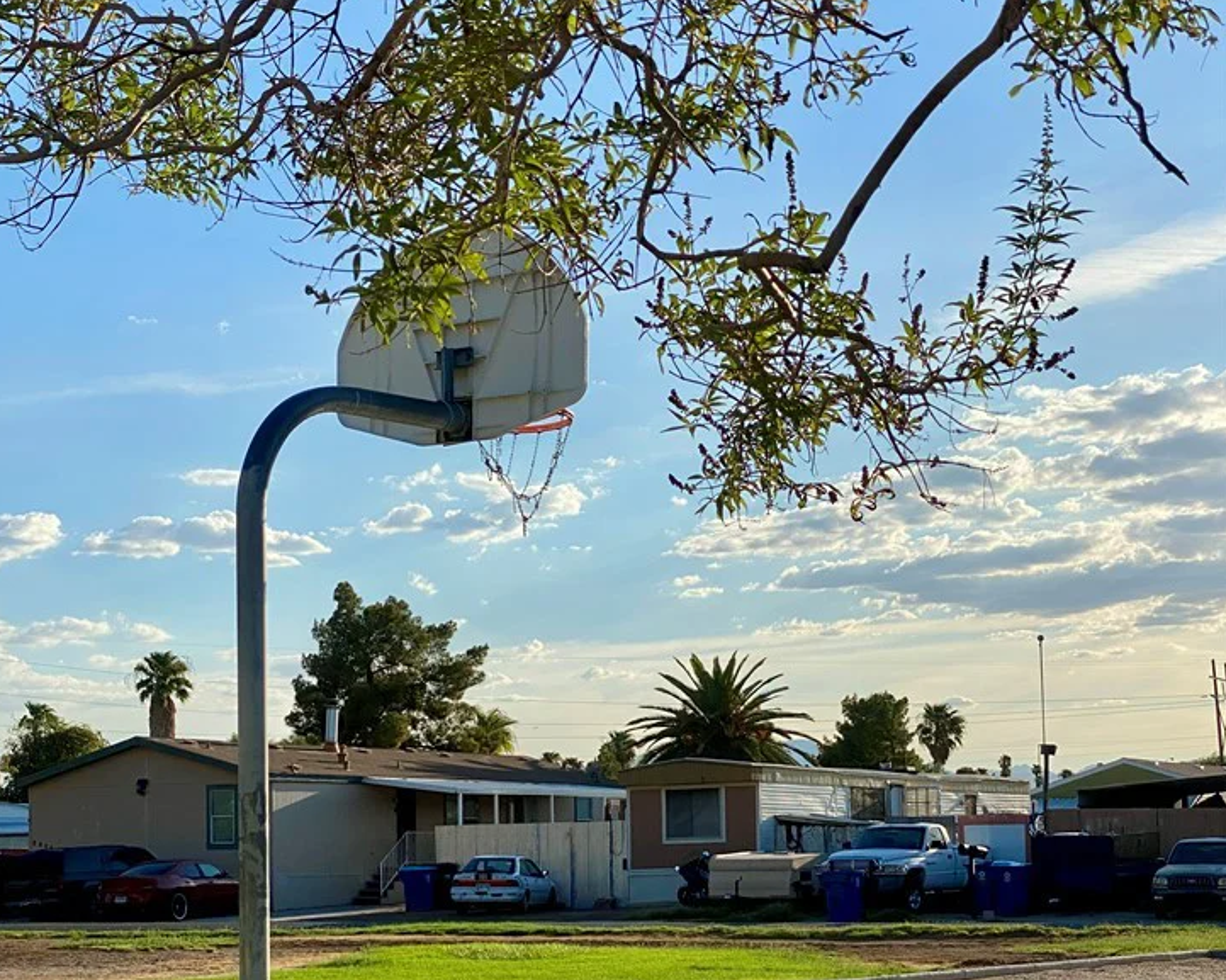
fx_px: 2611
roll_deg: +0.9
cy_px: 744
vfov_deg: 21.1
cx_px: 579
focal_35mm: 72
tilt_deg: +3.3
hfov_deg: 26.4
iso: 20
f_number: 2
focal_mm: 6
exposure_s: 1/2283
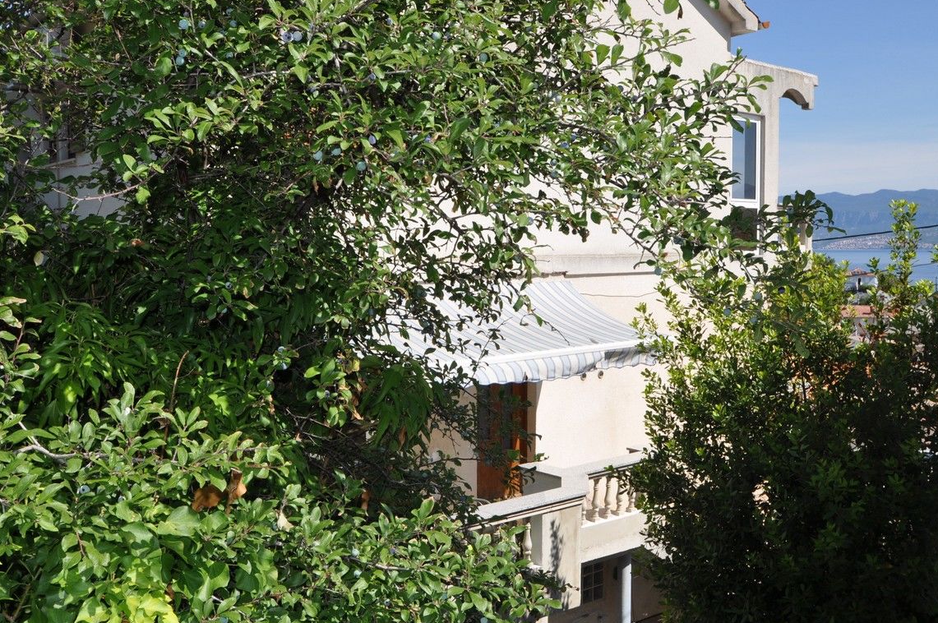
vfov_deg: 35.0
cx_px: 455
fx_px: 989
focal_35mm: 38
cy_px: 322
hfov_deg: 50.7
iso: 200
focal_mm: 24
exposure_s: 1/200
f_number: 13
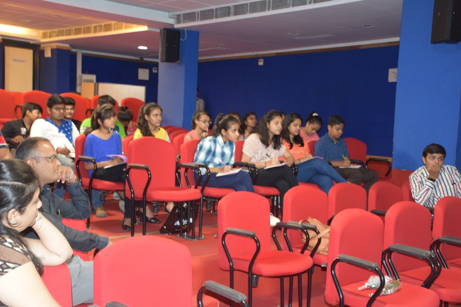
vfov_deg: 28.1
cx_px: 230
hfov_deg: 41.1
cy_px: 154
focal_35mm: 48
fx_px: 615
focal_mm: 32
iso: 800
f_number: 4
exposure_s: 1/13
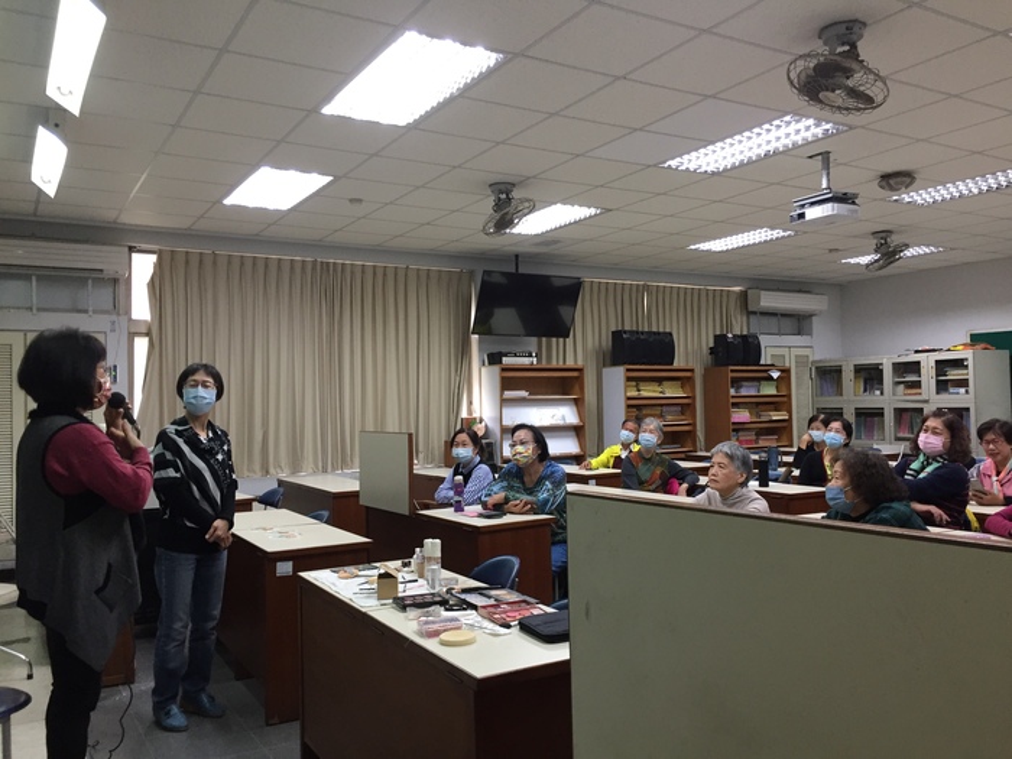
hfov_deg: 61.7
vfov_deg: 48.2
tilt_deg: +1.2
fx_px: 848
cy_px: 380
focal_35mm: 29
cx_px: 506
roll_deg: -0.3
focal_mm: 4.15
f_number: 2.2
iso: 50
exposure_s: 1/30
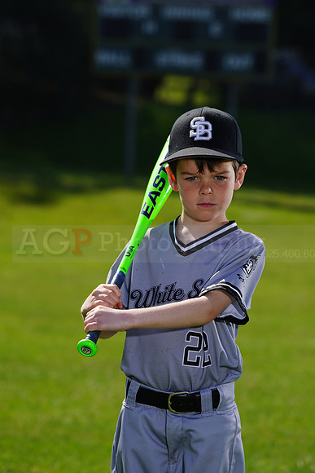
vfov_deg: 9.8
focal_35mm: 209
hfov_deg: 6.6
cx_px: 158
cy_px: 236
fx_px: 2741
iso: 100
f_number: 8
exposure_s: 1/250
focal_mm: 209
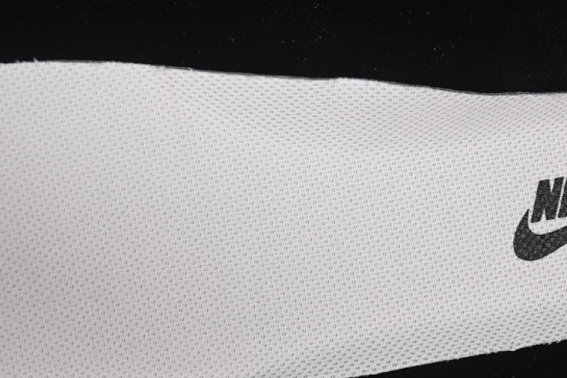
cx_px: 294
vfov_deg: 12.4
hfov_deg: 18.6
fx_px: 1733
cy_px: 249
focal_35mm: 110
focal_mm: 50
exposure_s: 1/80
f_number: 7.1
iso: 160
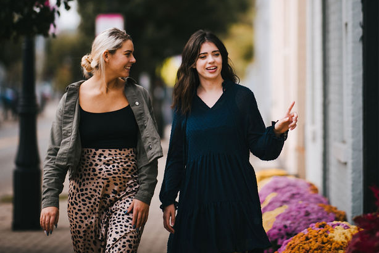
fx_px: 1843
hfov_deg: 11.7
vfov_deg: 7.8
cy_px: 50
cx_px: 227
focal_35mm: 175
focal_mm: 105
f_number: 1.4
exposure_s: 1/3200
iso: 100
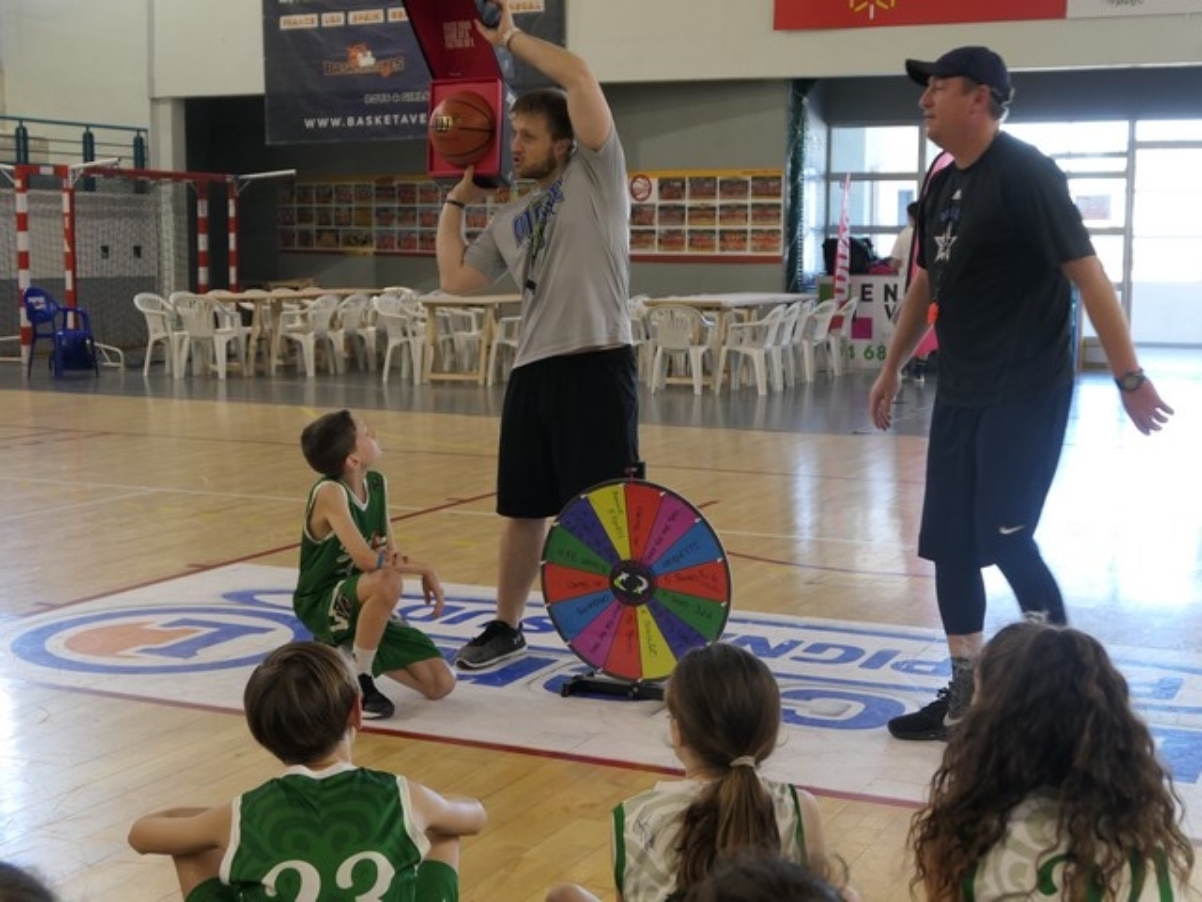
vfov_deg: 27.5
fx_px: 1840
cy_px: 451
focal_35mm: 53
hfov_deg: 36.2
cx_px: 601
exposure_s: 1/100
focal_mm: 18
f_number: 2.8
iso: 500
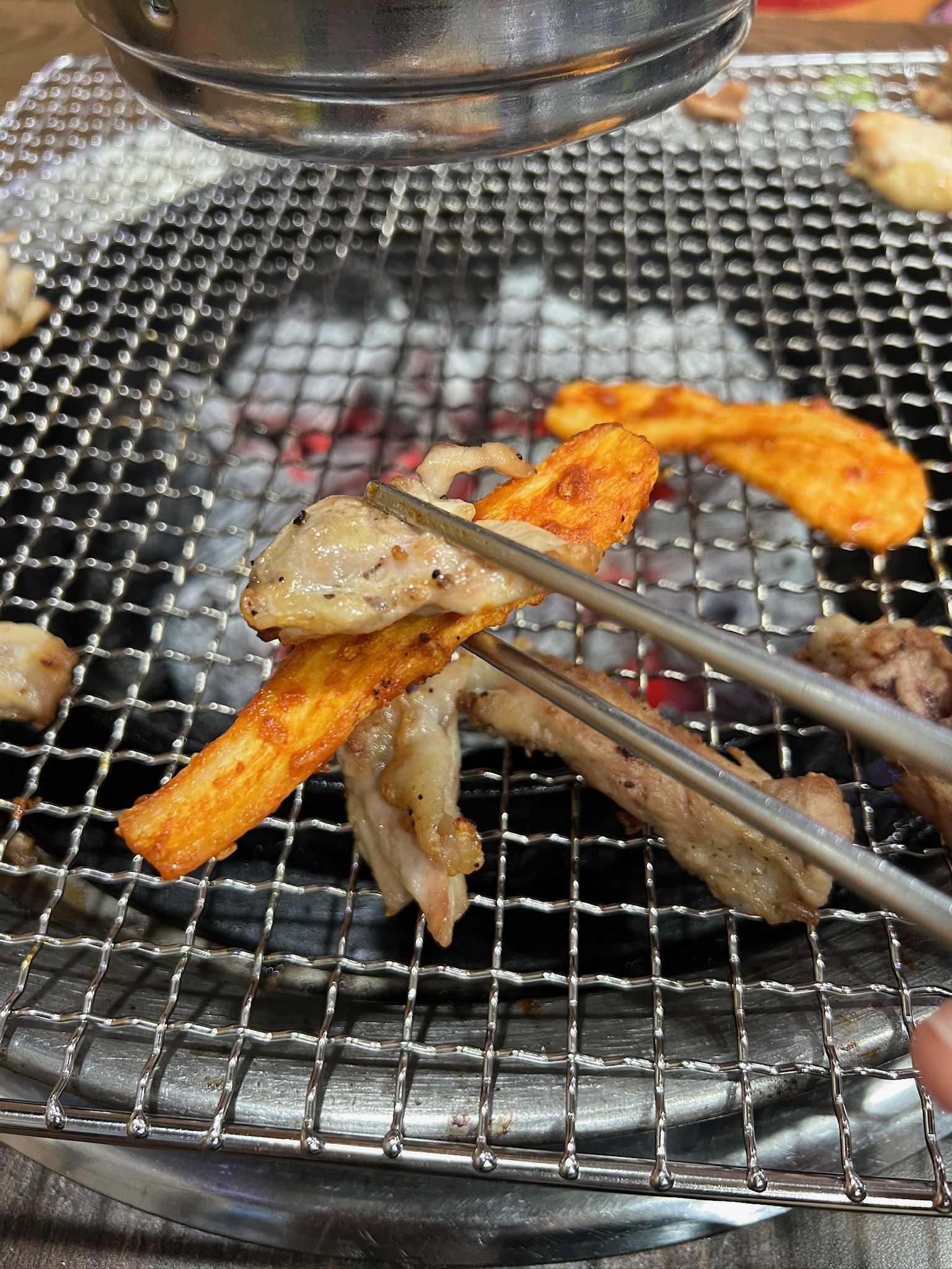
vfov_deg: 67.3
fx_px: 953
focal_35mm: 26
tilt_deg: -50.6
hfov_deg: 53.1
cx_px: 476
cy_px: 634
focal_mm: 5.7
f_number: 1.5
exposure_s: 1/60
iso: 250
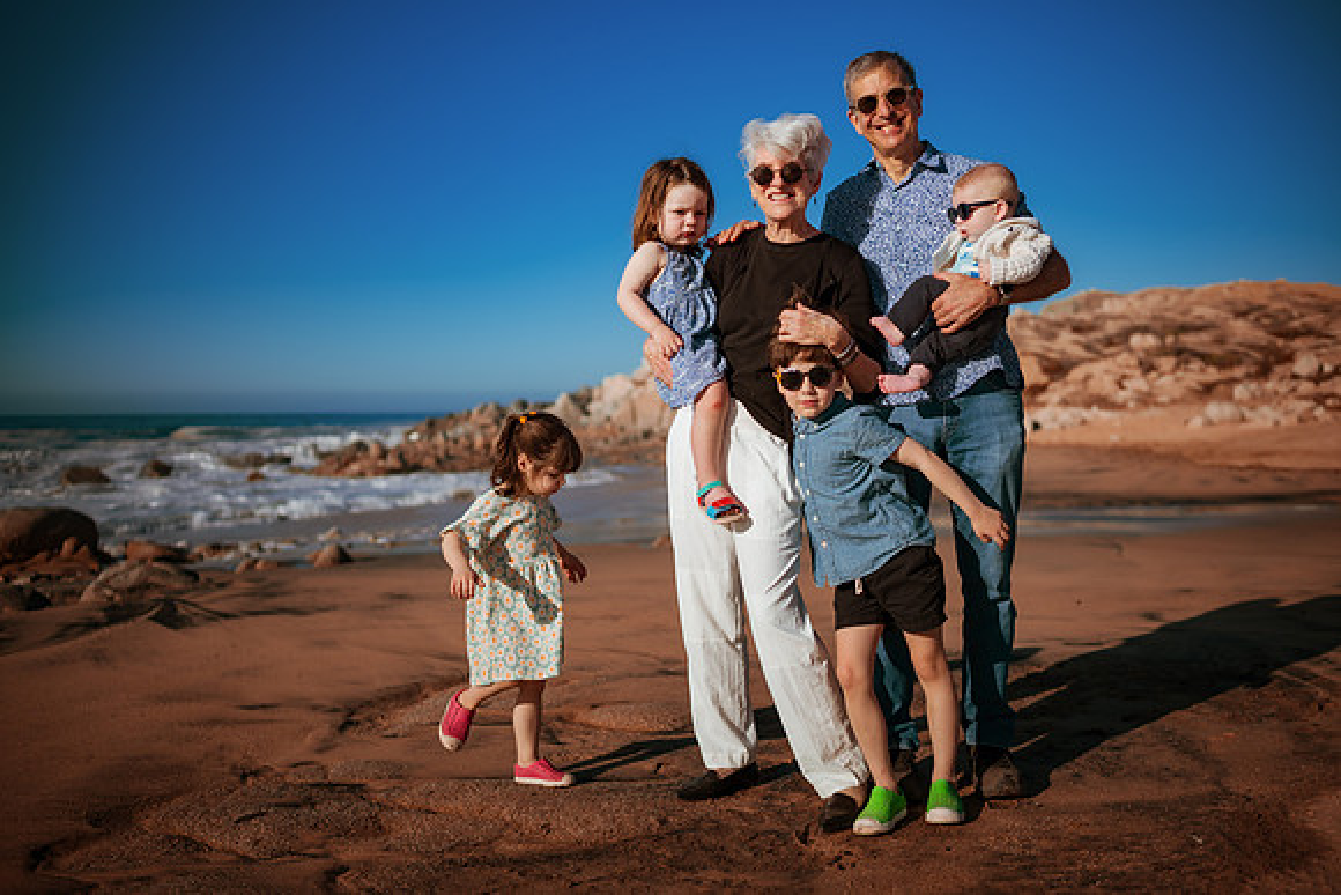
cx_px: 670
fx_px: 1304
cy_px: 448
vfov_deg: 37.9
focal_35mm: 35
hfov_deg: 54.4
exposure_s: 1/8000
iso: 50
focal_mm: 35
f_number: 1.8
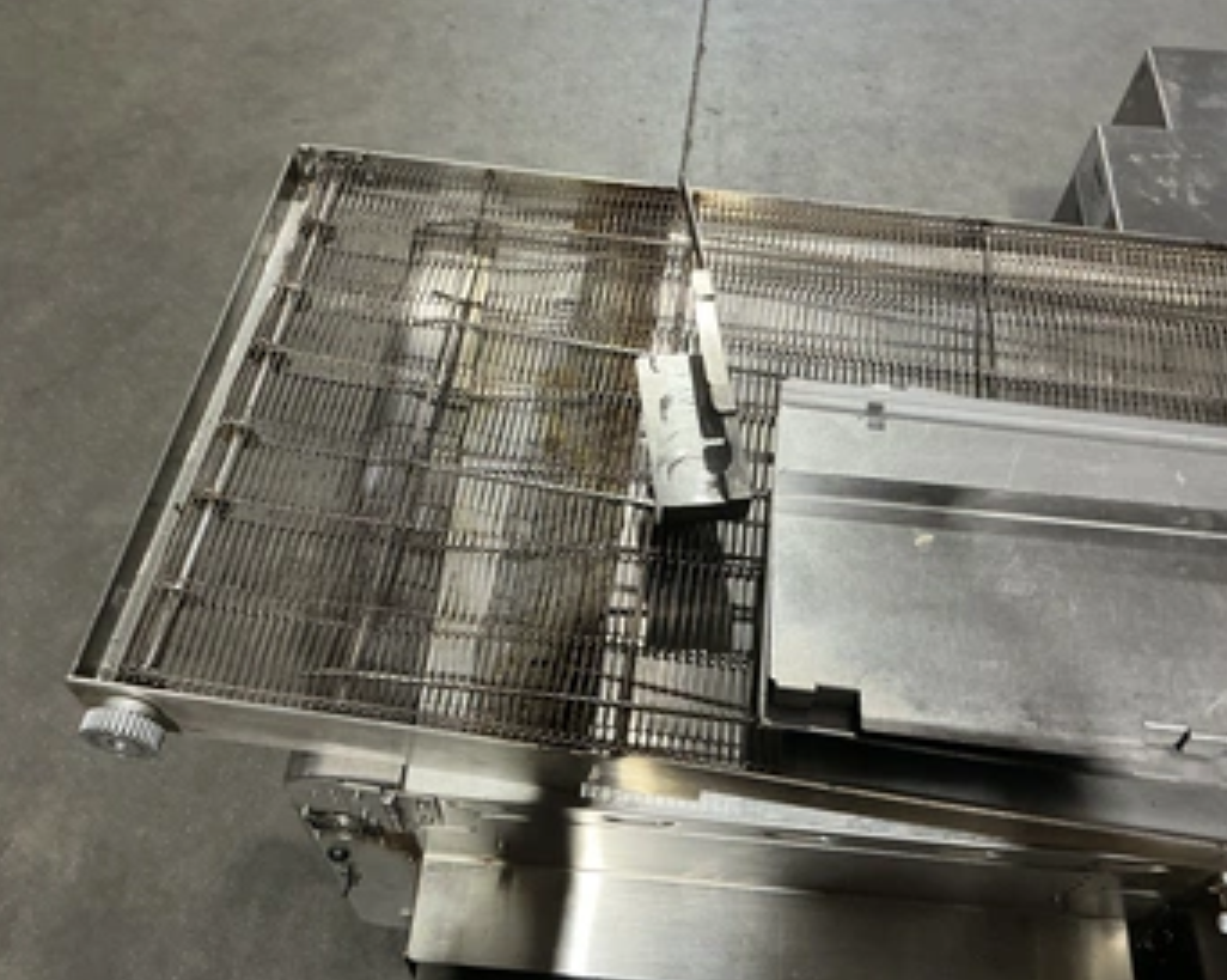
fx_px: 1161
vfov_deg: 45.7
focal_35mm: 32
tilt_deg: -57.9
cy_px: 499
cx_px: 581
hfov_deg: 55.7
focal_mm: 3
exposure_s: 1/60
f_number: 1.8
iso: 125
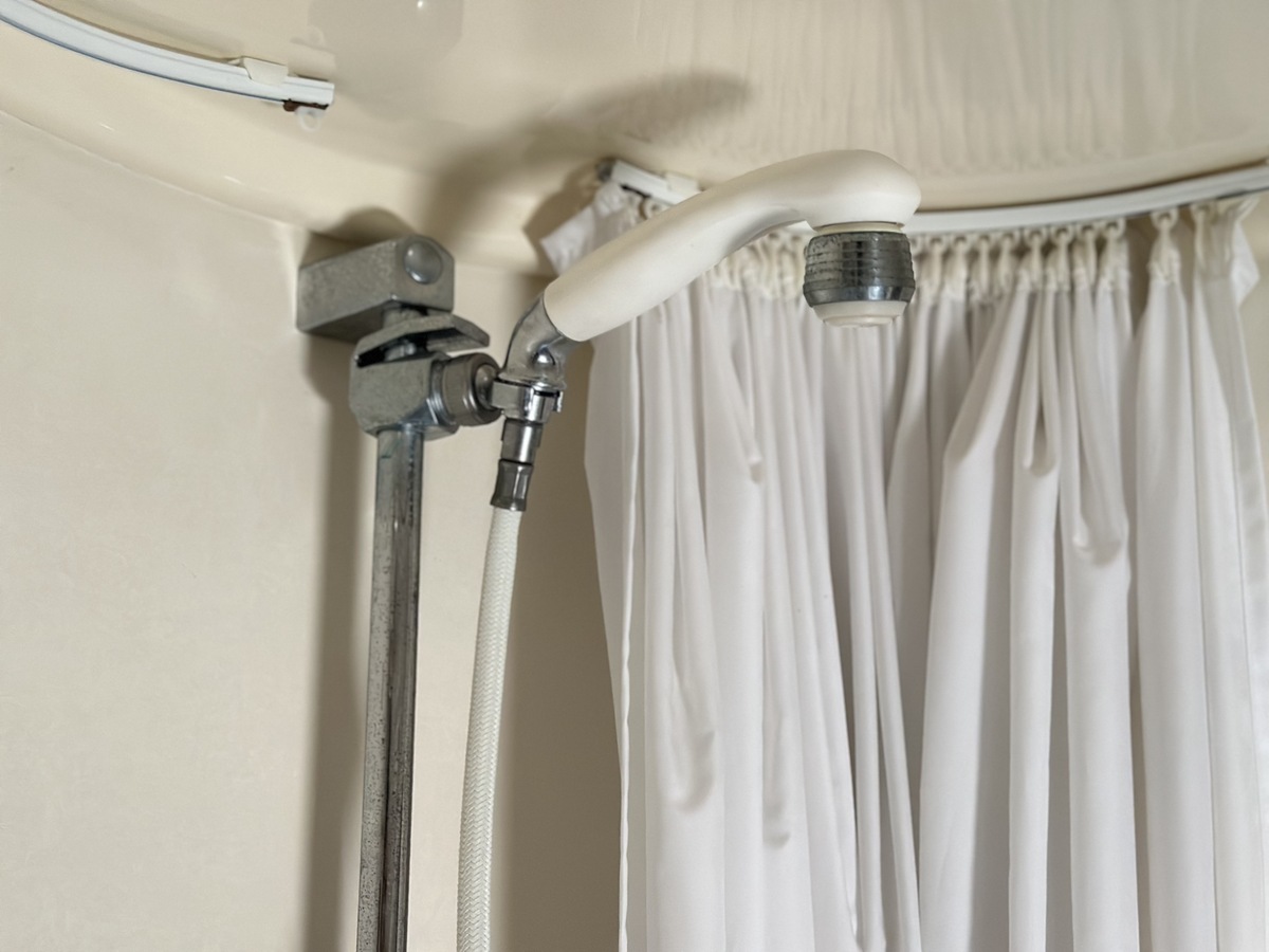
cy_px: 476
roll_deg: -0.3
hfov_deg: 39.7
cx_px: 634
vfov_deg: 30.3
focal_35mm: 48
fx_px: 1760
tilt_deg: +12.6
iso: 500
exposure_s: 1/40
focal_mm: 6.86
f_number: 1.78
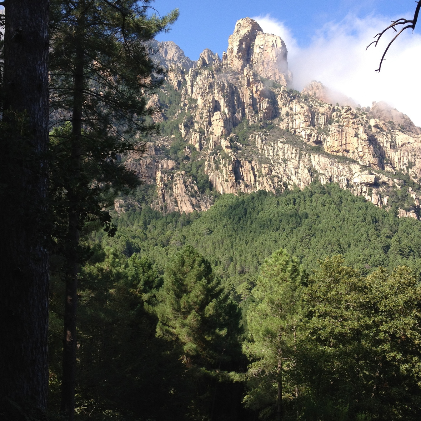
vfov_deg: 40.0
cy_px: 237
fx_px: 578
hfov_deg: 40.0
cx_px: 214
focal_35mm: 42
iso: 64
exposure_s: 1/649
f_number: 2.4
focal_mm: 4.28
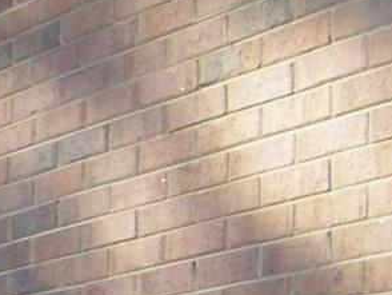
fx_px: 2210
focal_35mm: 195
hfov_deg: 8.7
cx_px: -697
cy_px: 643
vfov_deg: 7.3
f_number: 3.5
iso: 80
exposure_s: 1/100
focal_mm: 5
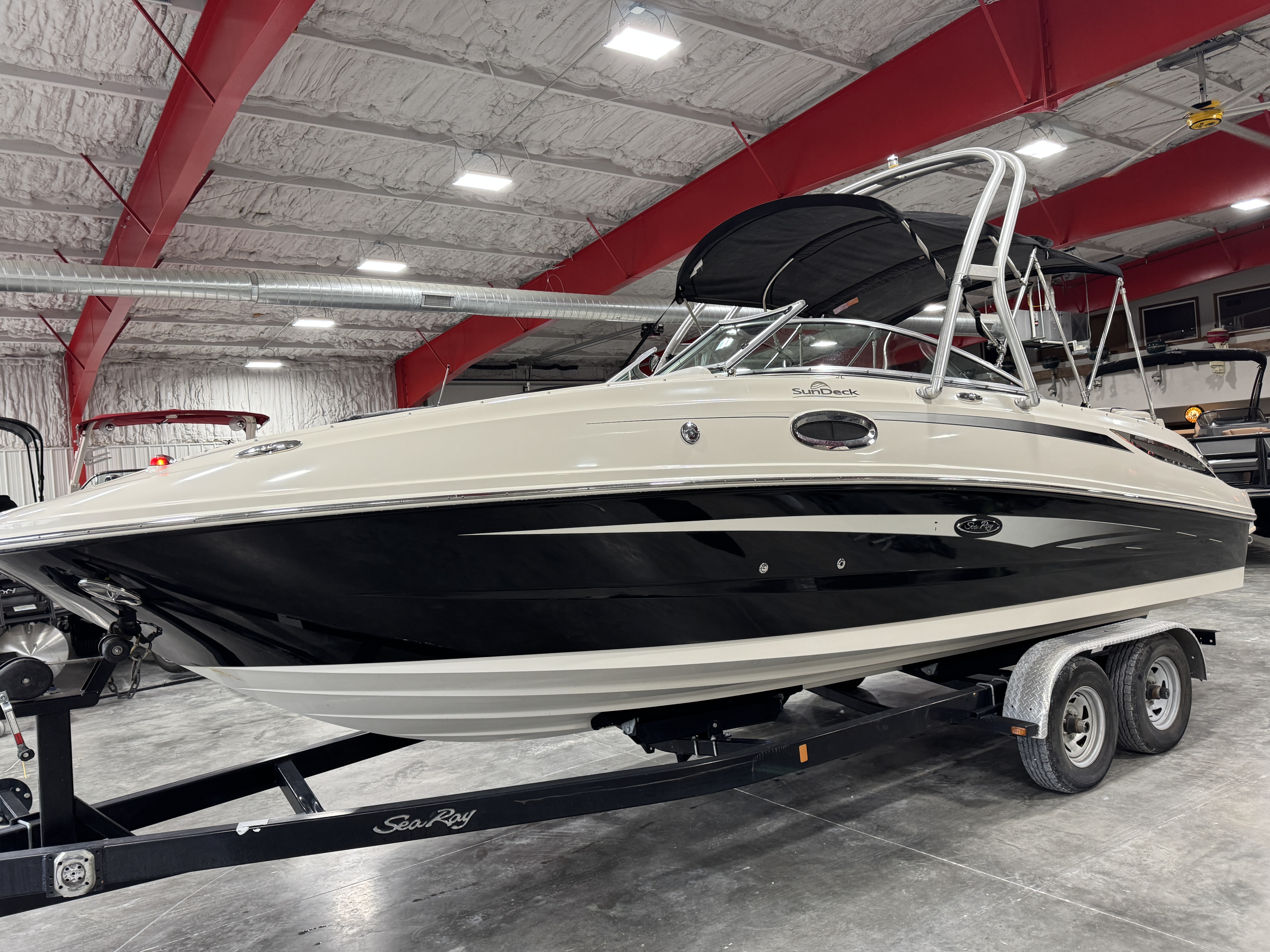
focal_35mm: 25
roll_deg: +4.1
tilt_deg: +0.6
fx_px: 917
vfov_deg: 54.9
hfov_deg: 69.4
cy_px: 478
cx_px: 631
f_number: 1.78
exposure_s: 1/101
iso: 200
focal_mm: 6.76
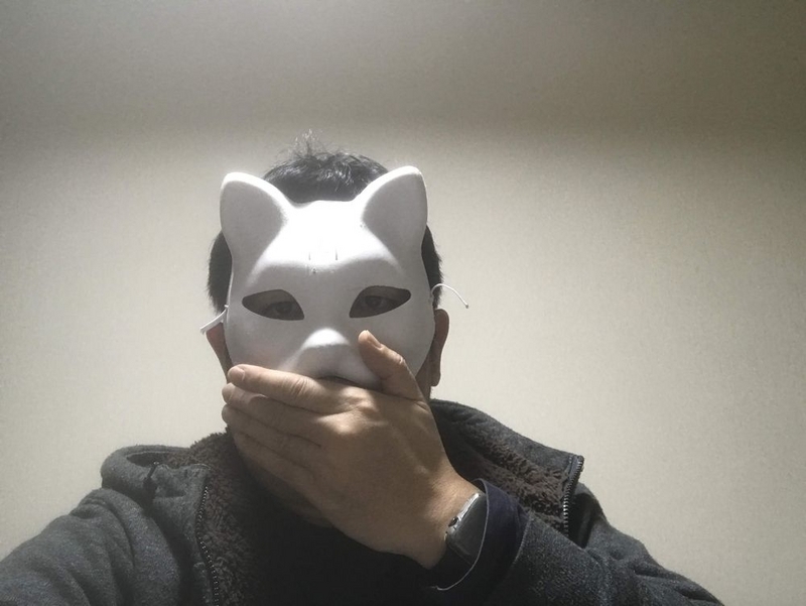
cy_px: 303
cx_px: 403
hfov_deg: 56.8
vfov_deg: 44.2
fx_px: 746
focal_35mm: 32
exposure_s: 1/33
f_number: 2.2
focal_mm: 2.87
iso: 100
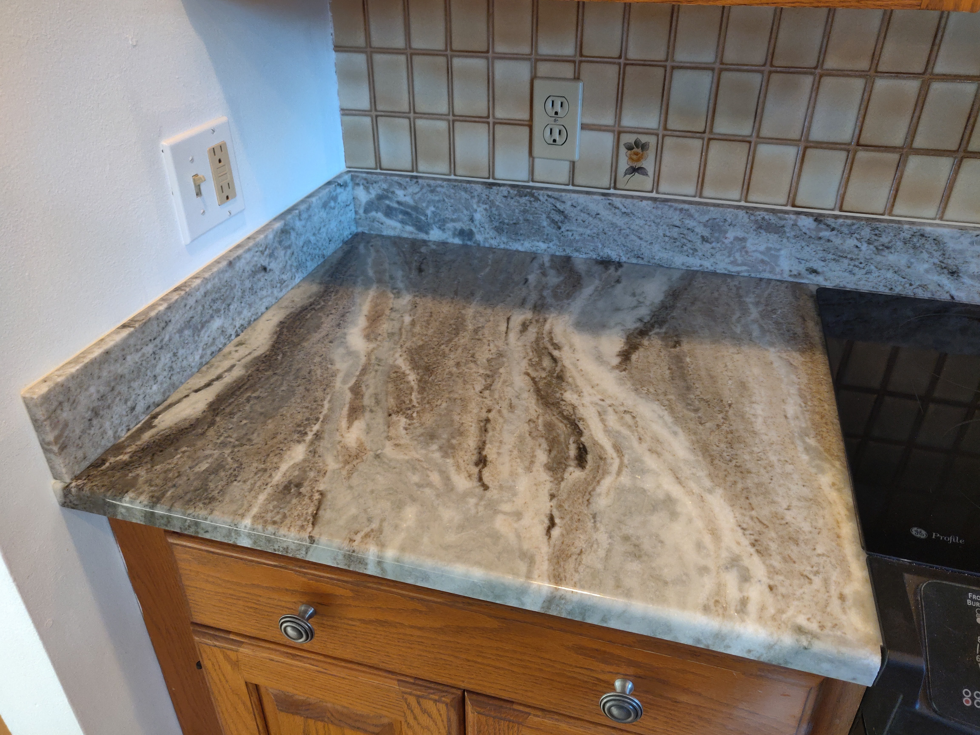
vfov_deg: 54.9
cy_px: 368
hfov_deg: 69.4
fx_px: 708
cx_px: 490
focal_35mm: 25
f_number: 1.7
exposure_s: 1/33
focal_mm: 4.25
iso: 500
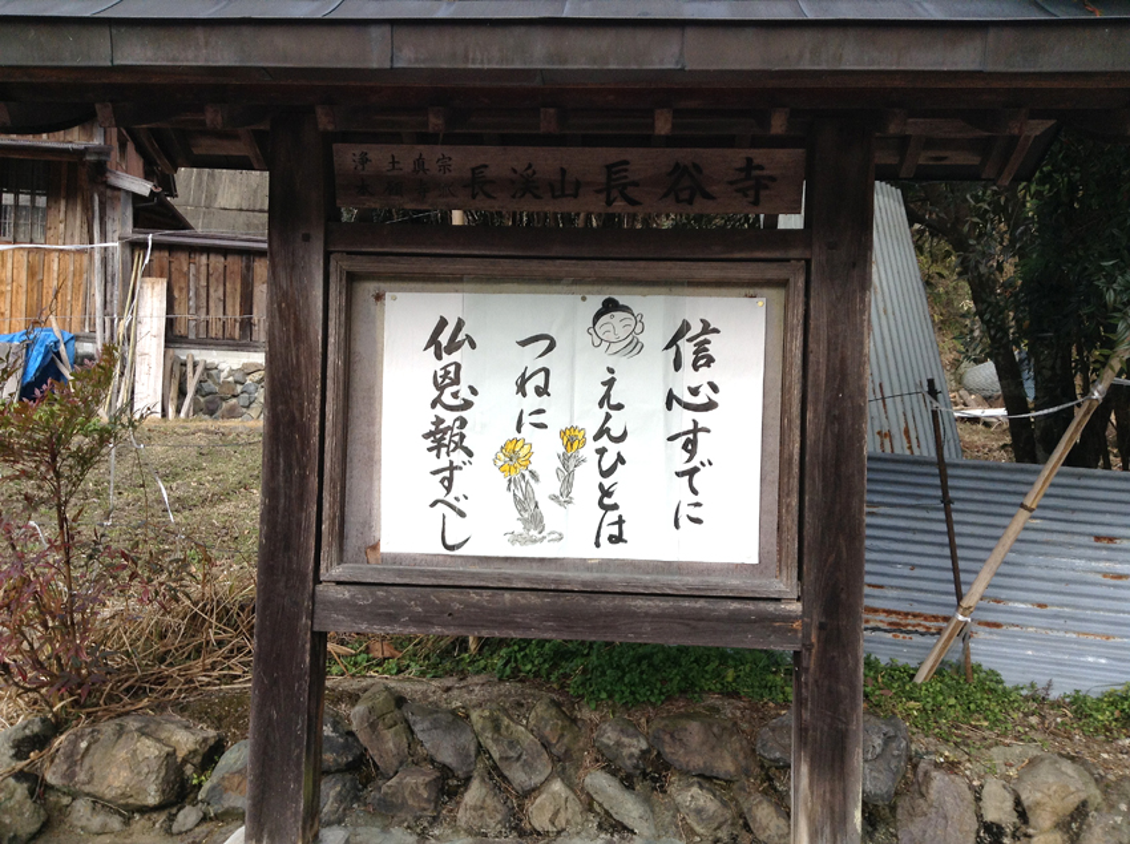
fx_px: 1076
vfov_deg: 42.8
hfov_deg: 55.4
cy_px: 422
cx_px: 565
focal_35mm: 33
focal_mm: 3.3
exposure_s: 1/376
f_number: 2.4
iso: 32
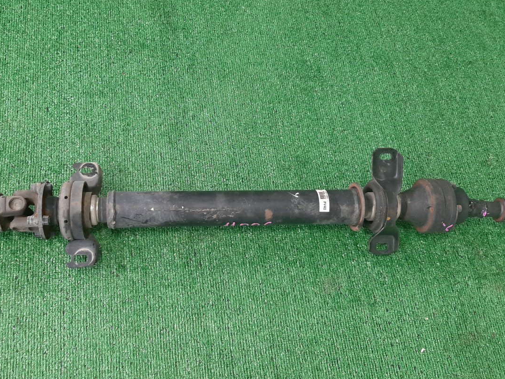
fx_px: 510
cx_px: 214
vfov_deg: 40.7
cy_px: 201
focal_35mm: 35
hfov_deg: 52.4
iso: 130
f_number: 1.7
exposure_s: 1/50
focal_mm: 3.93
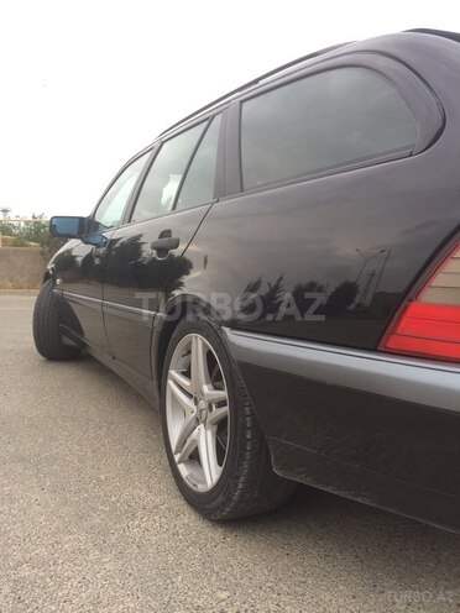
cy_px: 306
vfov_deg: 61.7
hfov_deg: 48.2
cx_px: 230
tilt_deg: -5.2
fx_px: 514
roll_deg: +1.6
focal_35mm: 29
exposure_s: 1/113
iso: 32
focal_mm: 4.15
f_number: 2.2
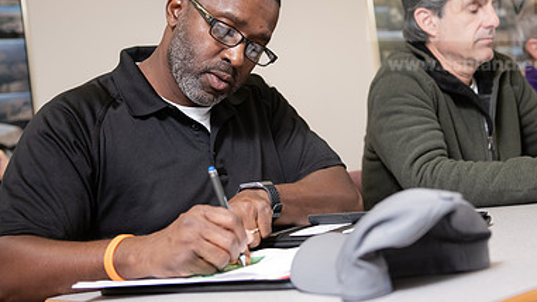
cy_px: 94
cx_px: 324
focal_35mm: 67
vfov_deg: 17.9
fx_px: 954
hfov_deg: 31.4
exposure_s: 1/200
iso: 640
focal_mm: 42
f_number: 3.2
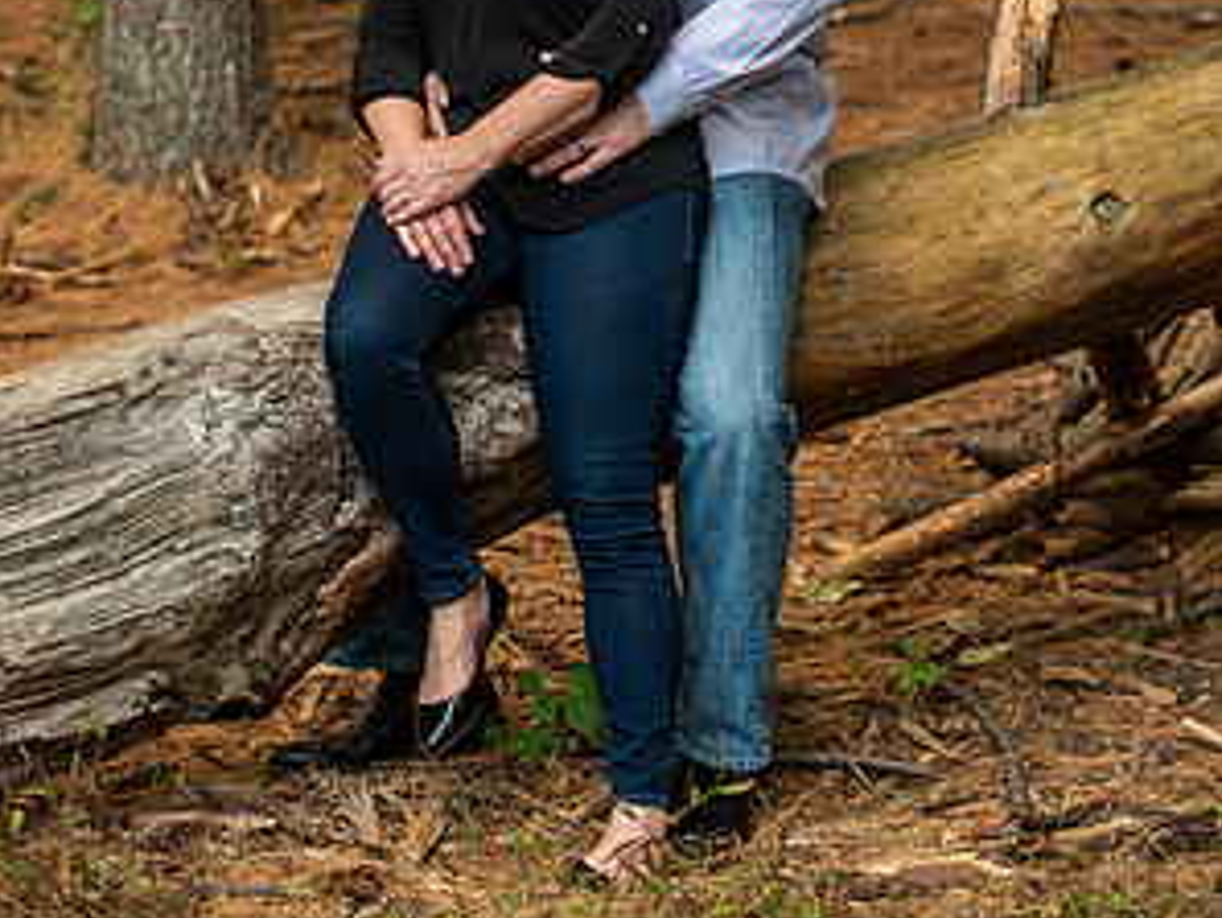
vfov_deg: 11.2
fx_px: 4626
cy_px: 74
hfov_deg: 15.0
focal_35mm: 131
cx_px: 609
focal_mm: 90
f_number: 4
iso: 250
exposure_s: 1/100
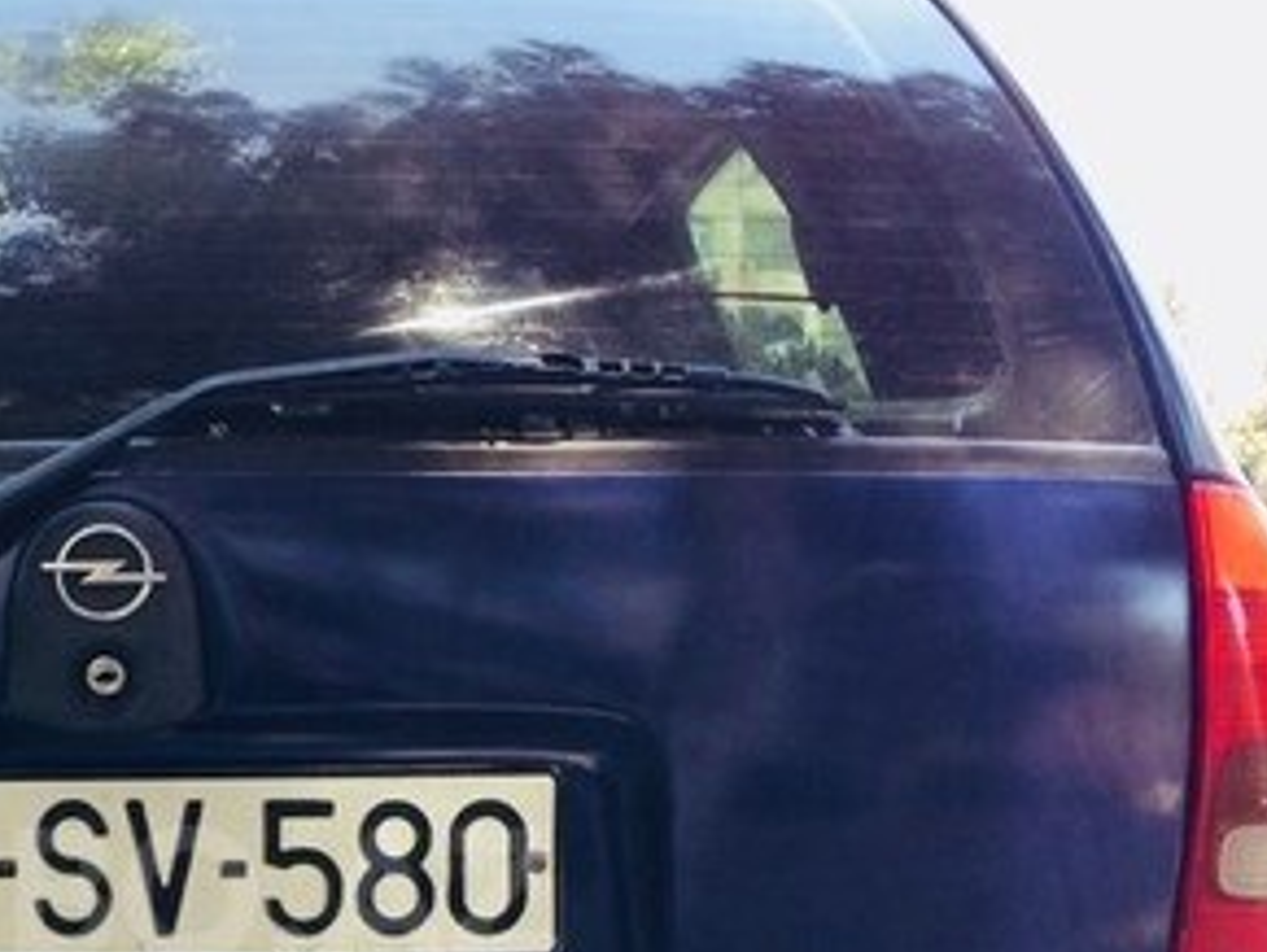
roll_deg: -2.9
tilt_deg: -5.2
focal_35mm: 66
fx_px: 2418
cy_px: 893
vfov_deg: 21.7
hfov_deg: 28.2
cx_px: 105
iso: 50
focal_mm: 4.15
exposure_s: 1/100
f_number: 2.2
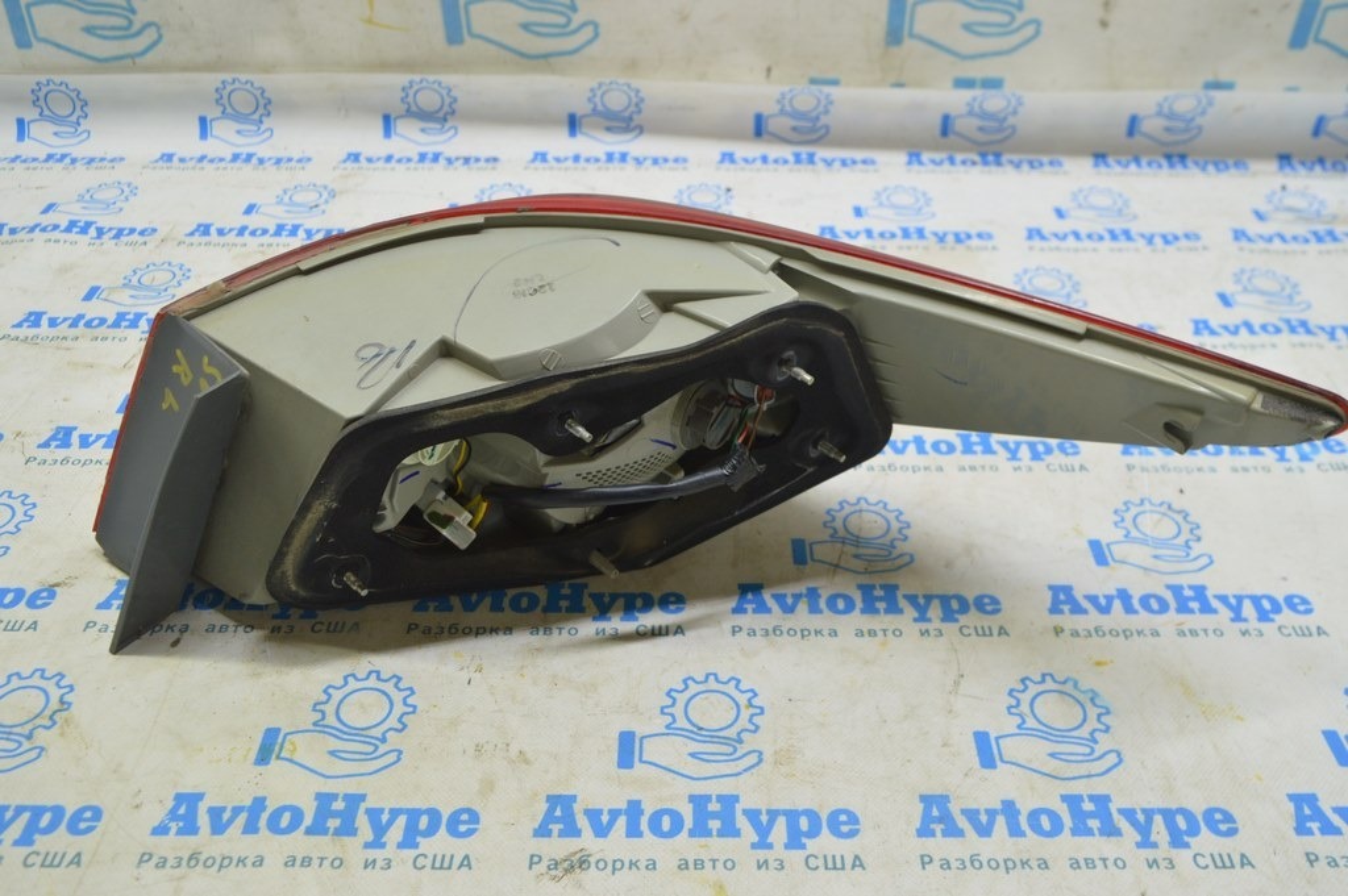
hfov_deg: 57.3
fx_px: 1235
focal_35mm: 33
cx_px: 674
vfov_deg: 39.9
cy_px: 448
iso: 400
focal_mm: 22
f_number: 5.6
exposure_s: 1/20
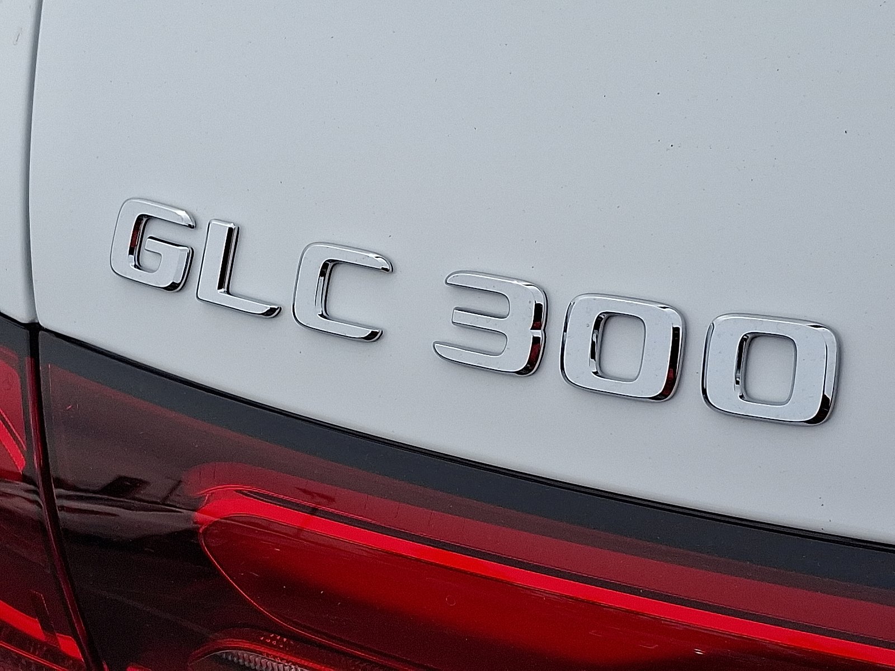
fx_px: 646
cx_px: 448
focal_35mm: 25
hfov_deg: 69.4
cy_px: 336
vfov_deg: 54.9
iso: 25
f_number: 1.8
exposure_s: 1/1667
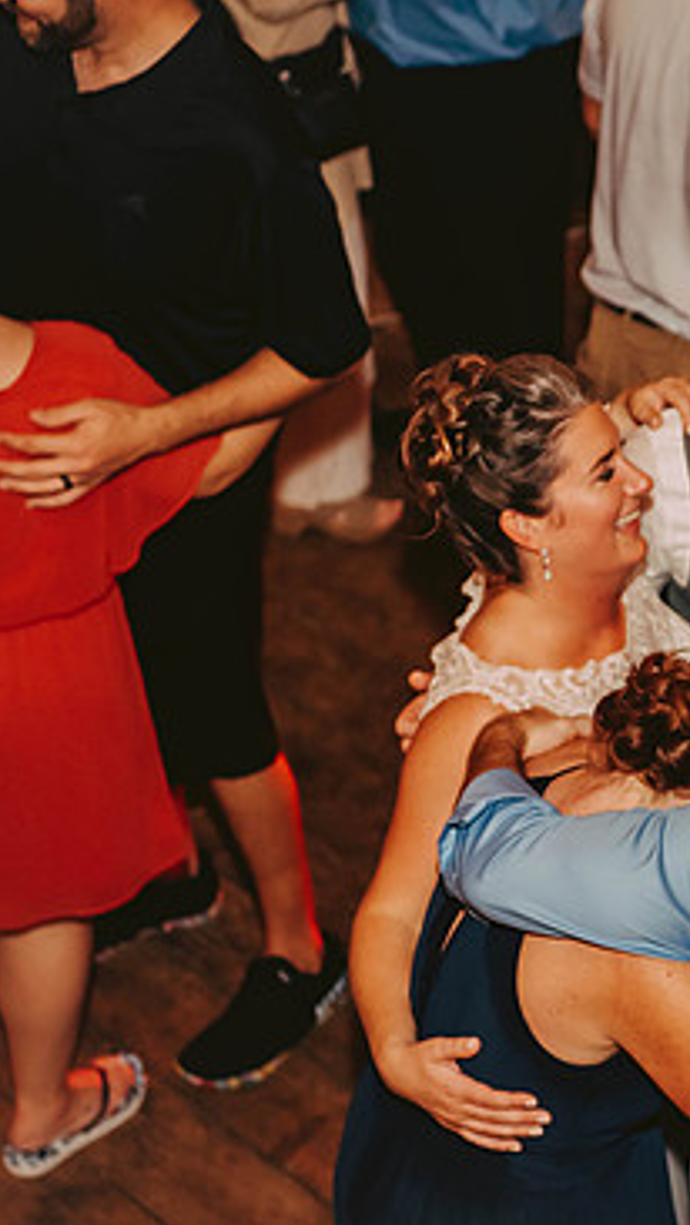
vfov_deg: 20.7
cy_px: 581
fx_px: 3349
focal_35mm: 103
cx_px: 750
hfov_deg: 11.6
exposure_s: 1/160
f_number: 2.8
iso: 1000
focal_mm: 62
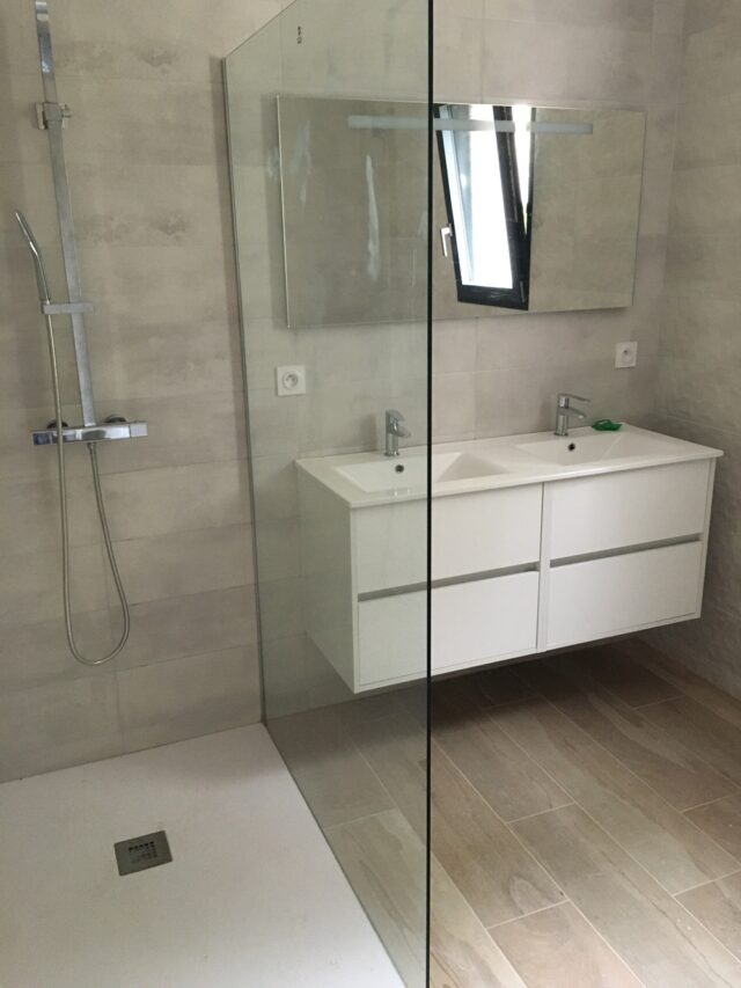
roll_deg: +0.3
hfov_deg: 48.2
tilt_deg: -17.0
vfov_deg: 61.7
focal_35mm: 29
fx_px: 828
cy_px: 494
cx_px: 370
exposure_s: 1/17
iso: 200
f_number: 2.2
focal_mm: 4.15
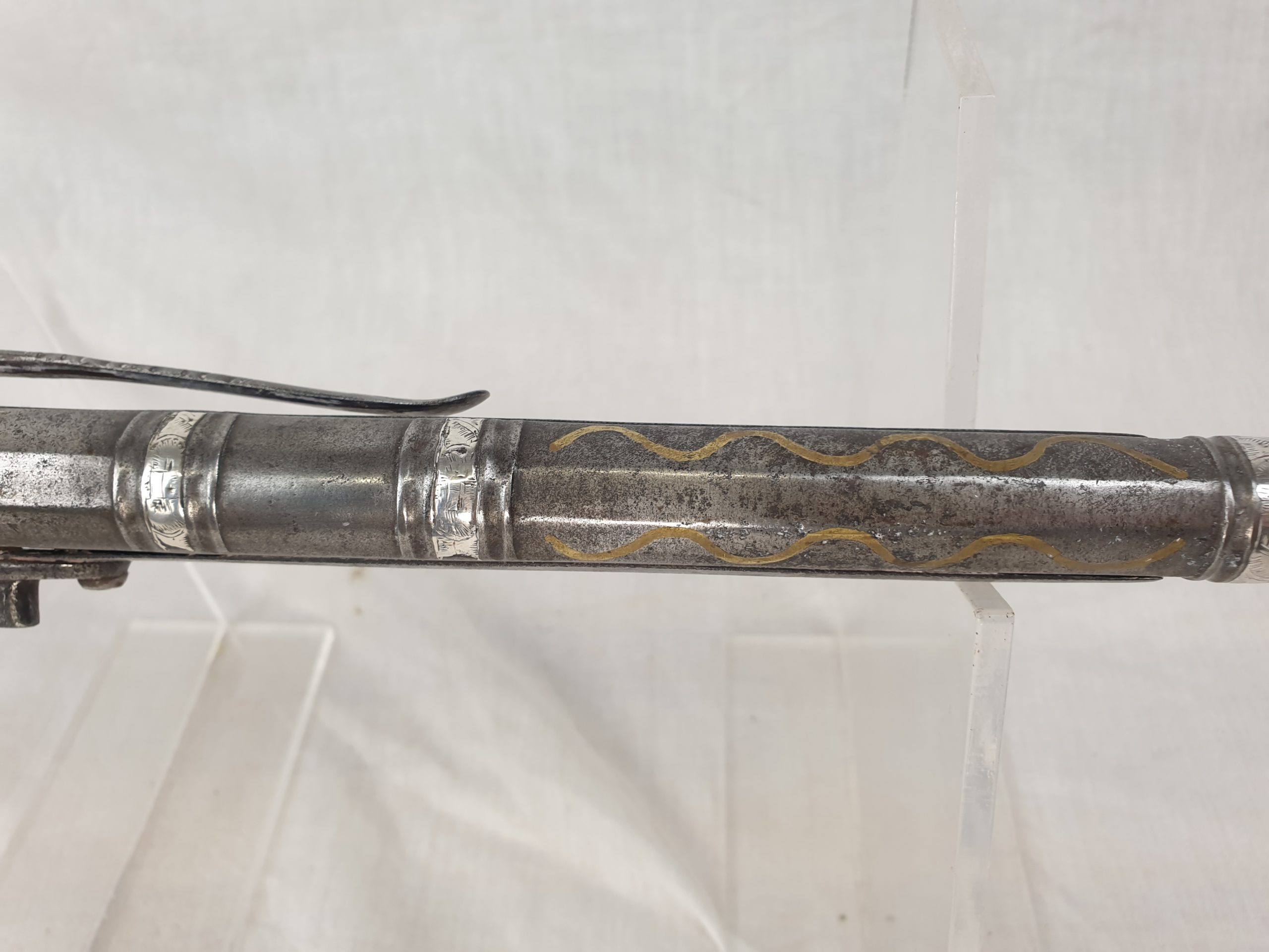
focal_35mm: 26
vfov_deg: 53.1
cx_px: 634
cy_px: 476
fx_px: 953
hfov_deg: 67.3
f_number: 2.4
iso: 80
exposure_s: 1/100
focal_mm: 4.3
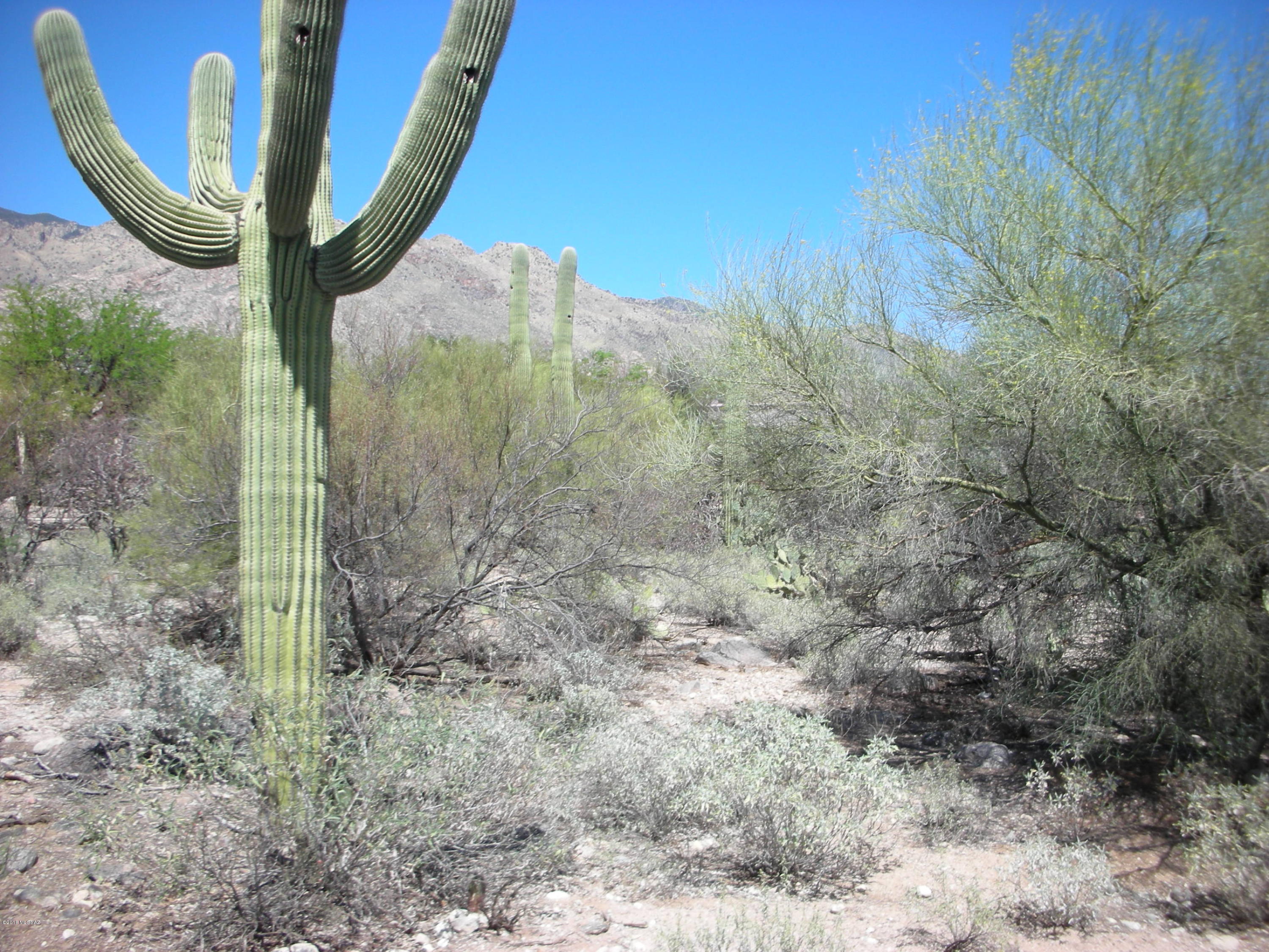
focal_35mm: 35
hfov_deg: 52.6
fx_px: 1283
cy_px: 476
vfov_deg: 40.7
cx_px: 634
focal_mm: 5.8
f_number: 8.5
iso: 50
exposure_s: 1/68
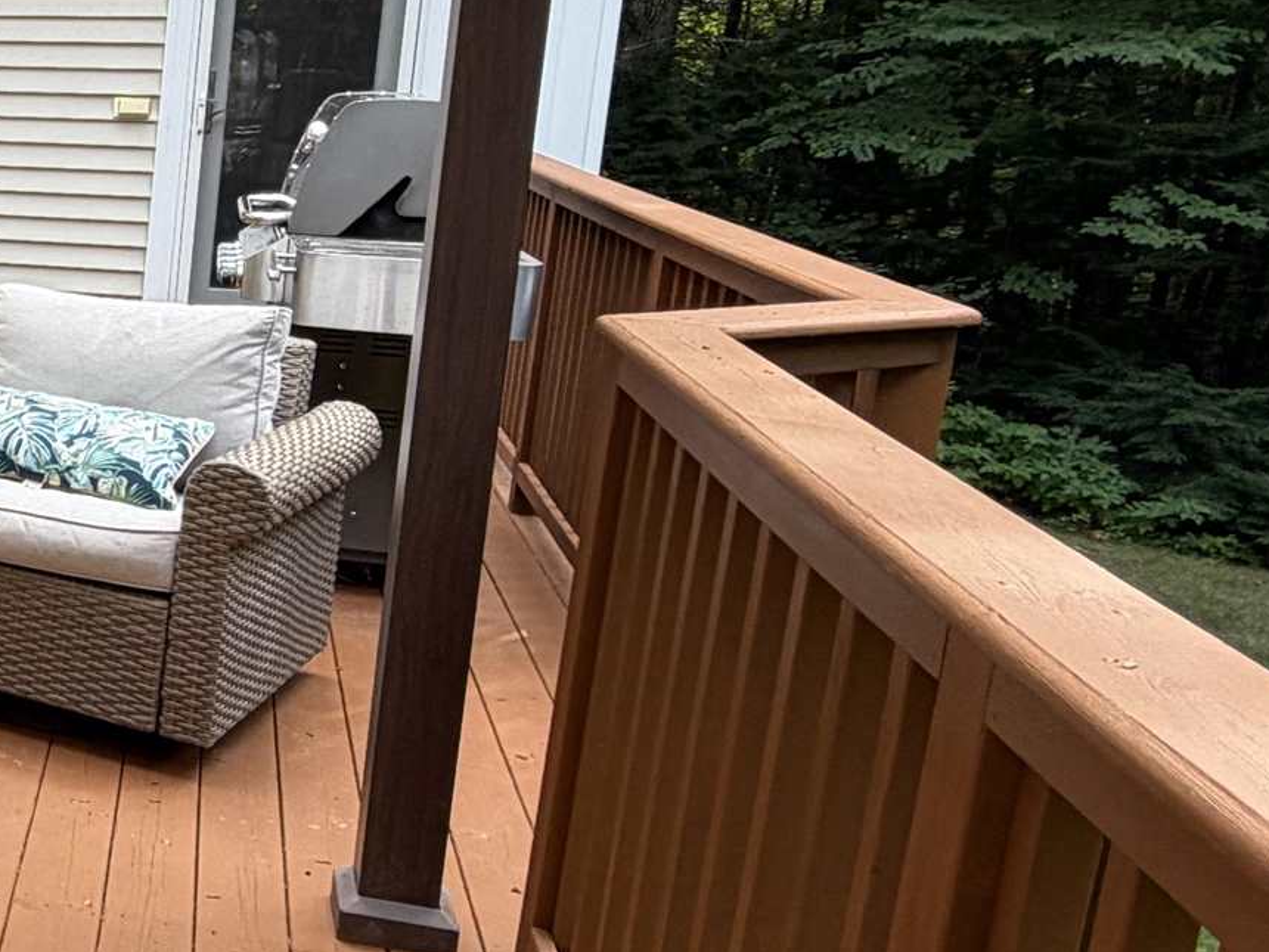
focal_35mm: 50
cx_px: -553
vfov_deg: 29.0
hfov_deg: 28.0
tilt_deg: -10.9
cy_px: 369
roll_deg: -0.2
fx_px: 1833
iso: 64
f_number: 2.2
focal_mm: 2.22
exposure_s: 1/121
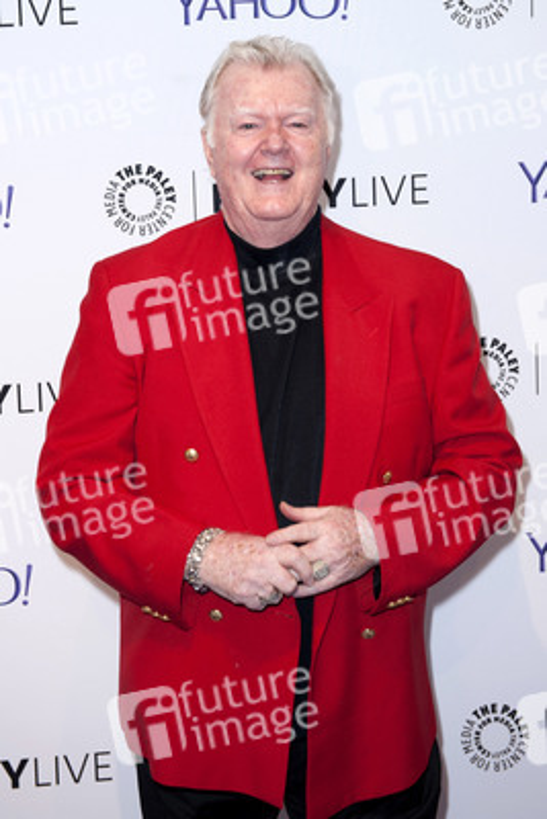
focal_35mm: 56
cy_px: 410
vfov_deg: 35.6
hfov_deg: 24.2
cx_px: 274
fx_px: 1275
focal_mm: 56
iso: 500
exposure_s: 1/320
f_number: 4
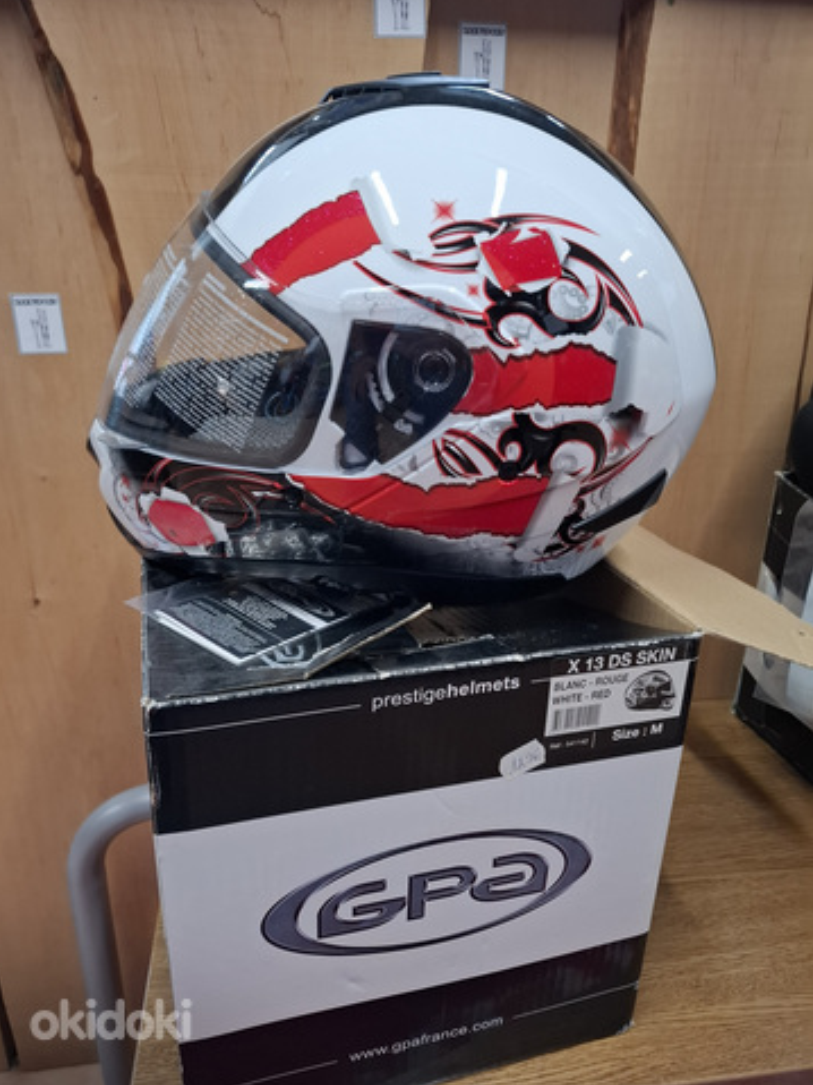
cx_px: 391
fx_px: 752
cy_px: 532
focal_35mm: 24
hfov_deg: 56.8
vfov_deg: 71.6
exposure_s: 1/50
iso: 160
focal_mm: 5.54
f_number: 1.8
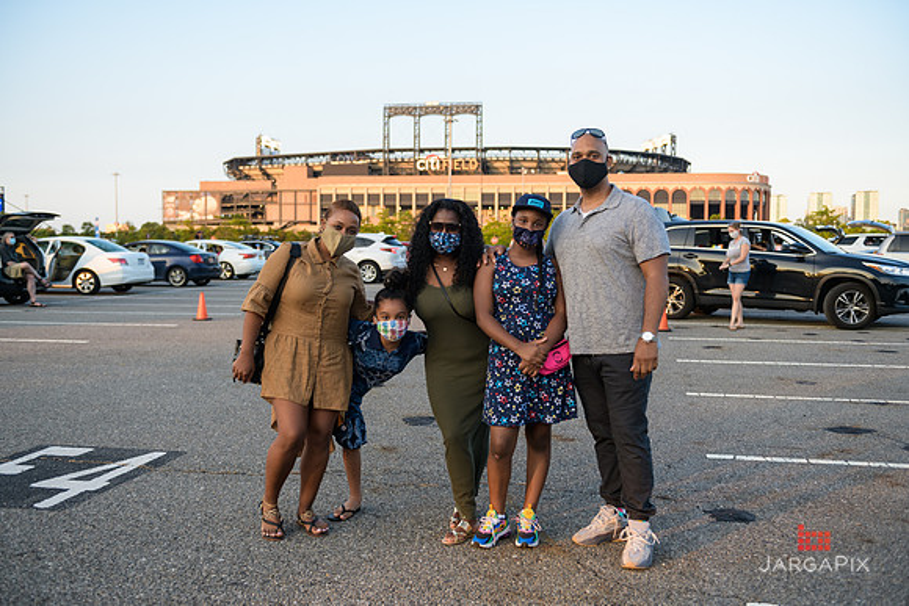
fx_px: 909
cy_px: 303
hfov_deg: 53.1
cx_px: 454
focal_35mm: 36
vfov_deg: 36.9
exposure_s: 1/250
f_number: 3.2
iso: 200
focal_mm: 36
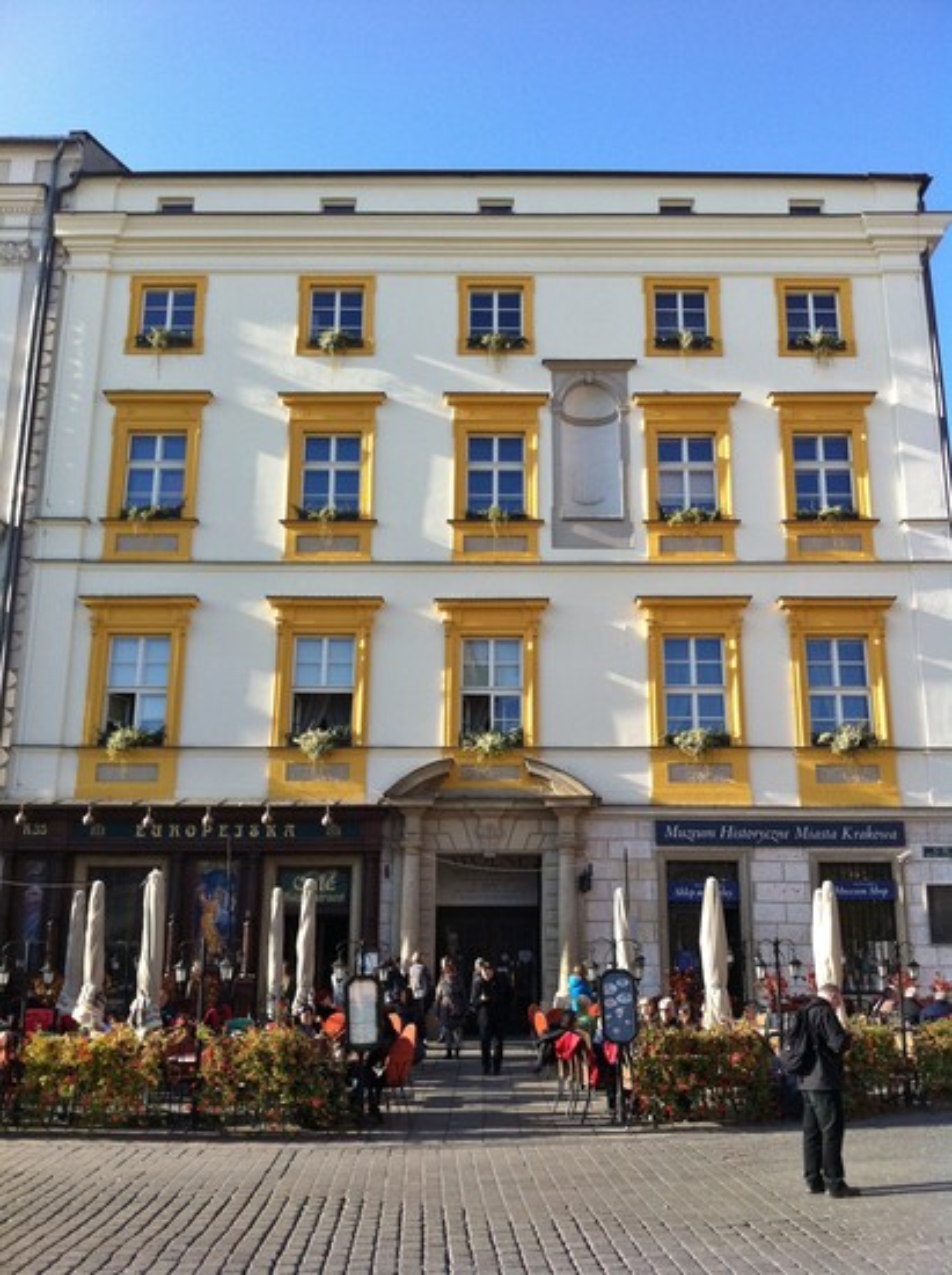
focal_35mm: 35
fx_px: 1286
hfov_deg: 40.6
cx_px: 476
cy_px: 638
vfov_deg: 52.7
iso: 80
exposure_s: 1/580
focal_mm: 3.85
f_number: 2.8
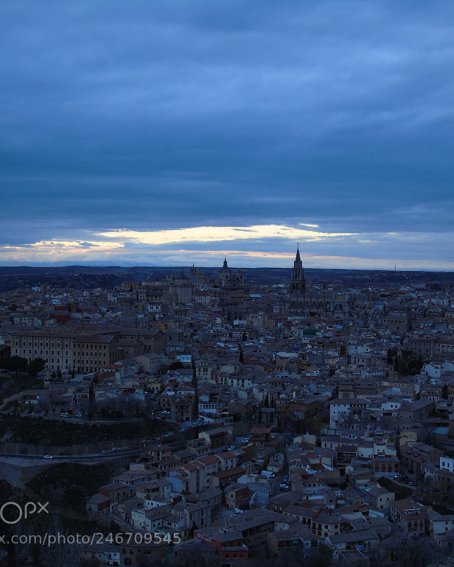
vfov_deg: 41.2
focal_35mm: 45
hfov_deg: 33.1
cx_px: 314
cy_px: 288
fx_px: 756
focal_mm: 6.1
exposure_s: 1/25
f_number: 3.8
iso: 80
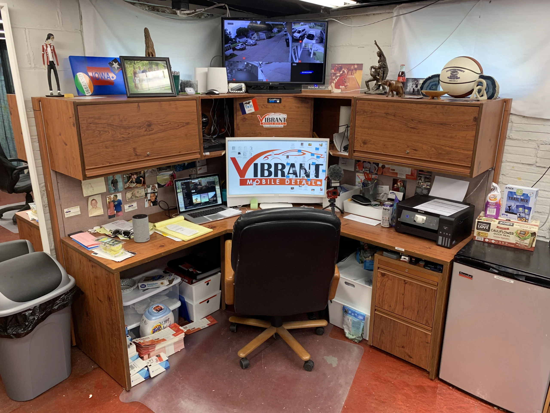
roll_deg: -1.0
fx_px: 413
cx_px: 275
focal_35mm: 26
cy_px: 206
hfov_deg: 67.3
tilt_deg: -17.9
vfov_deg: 53.1
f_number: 1.8
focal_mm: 4.25
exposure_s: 1/60
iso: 100
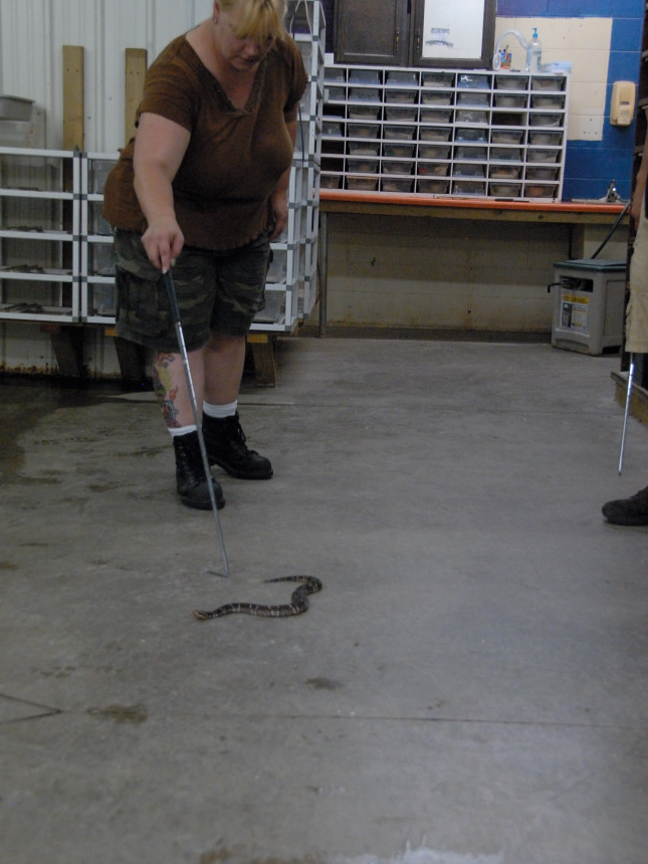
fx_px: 1298
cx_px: 323
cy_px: 399
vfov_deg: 36.8
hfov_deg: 28.0
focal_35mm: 52
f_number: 4.8
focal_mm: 32
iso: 1600
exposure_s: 1/80
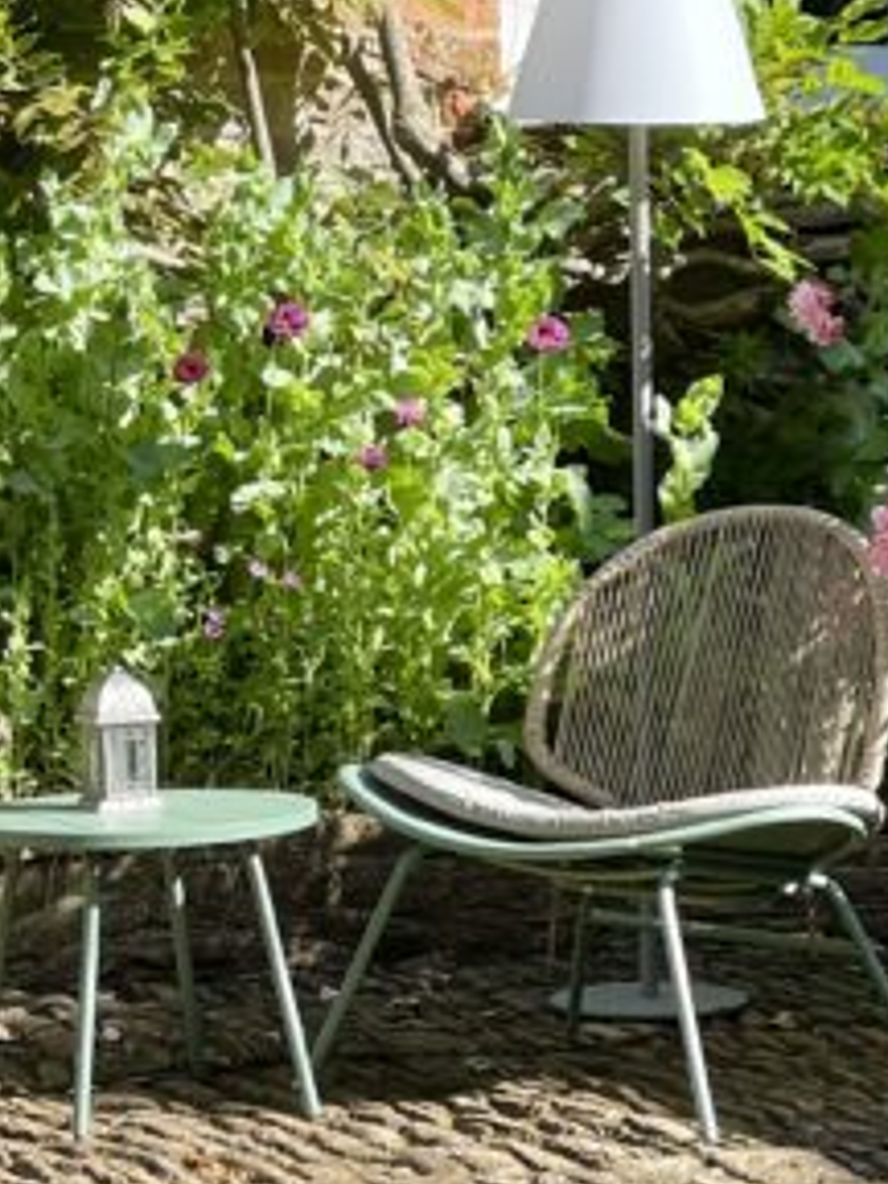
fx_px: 7012
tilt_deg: -3.7
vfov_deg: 9.7
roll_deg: -0.4
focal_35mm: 205
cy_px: 510
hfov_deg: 7.2
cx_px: 127
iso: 25
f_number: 2.8
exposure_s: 1/192
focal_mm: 9
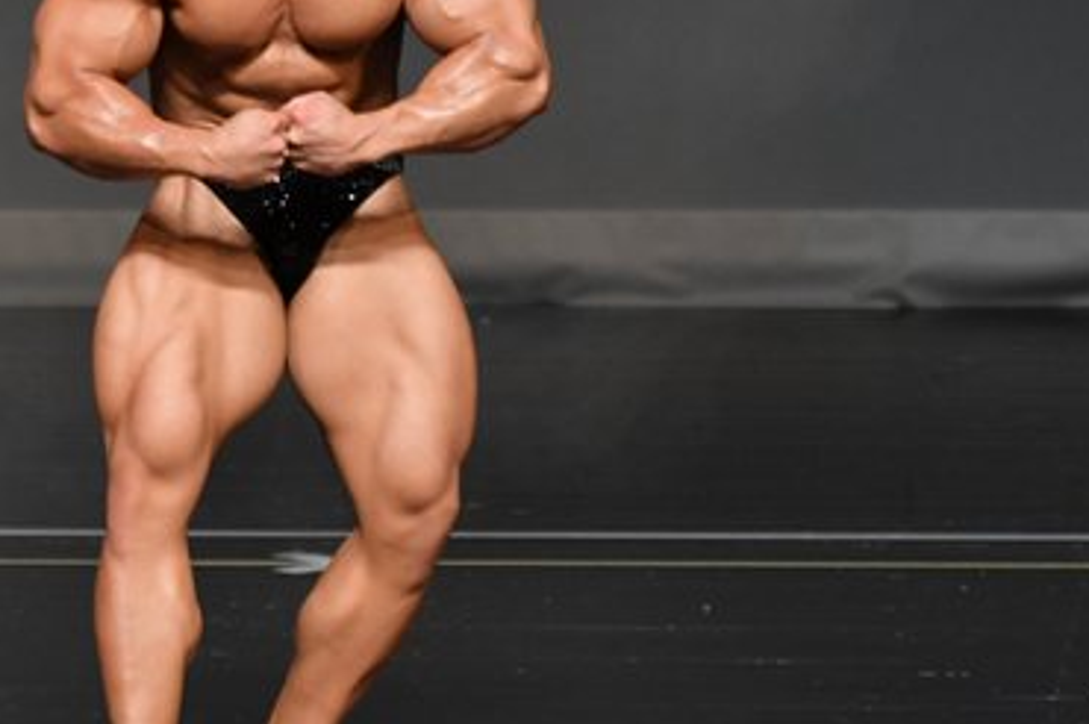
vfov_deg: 1.7
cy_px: 262
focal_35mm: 785
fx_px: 23725
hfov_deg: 2.6
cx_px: 269
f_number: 5.6
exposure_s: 1/400
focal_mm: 250
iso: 1600
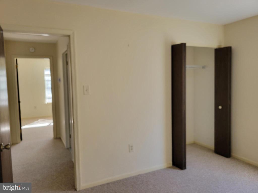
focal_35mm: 26
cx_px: 129
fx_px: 194
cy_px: 96
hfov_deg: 67.3
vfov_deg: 53.1
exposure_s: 1/120
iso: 160
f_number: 1.8
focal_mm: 5.4
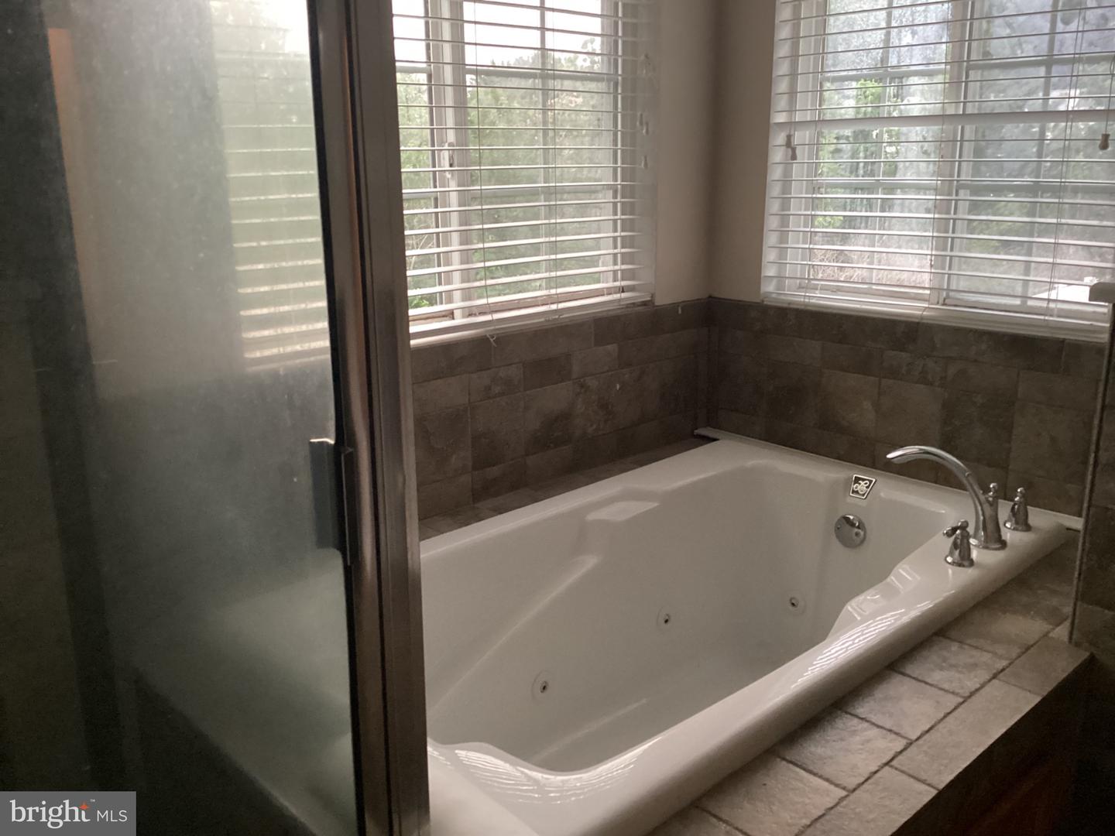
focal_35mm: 31
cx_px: 558
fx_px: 999
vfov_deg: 45.4
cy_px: 418
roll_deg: +1.2
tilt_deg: -17.2
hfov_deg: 58.4
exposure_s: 1/40
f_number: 2.4
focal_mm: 3.3
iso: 400
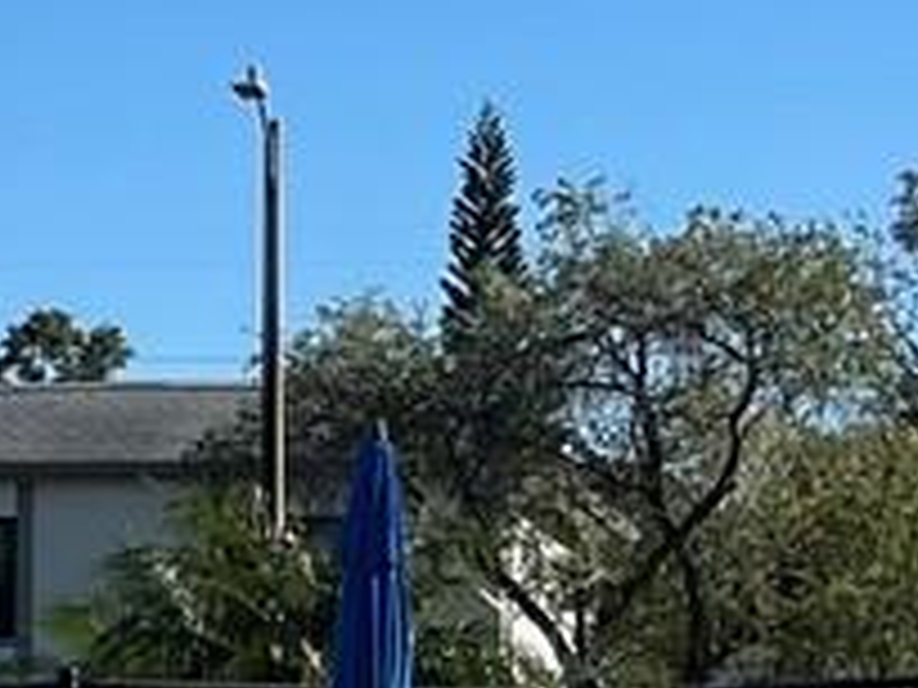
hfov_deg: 9.3
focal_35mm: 196
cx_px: -1026
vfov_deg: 7.6
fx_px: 5198
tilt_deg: +0.0
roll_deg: -1.5
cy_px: 657
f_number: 1.6
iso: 32
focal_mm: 5.1
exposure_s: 1/4348
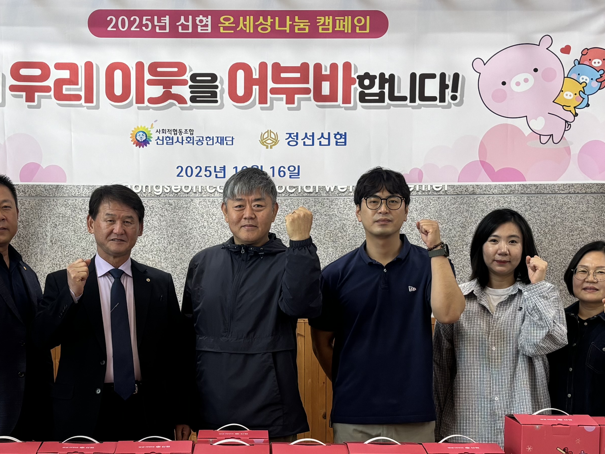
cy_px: 322
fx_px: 1084
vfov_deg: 23.5
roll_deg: -0.4
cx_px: 230
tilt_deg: -3.5
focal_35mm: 62
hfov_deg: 31.1
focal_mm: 5.96
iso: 100
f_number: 1.6
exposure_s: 1/60
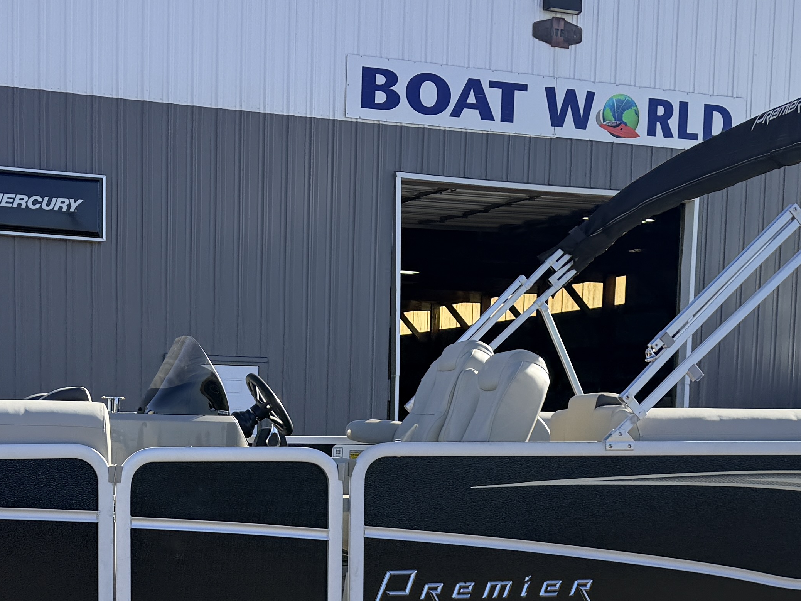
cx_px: 240
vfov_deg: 21.4
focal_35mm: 66
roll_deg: -2.4
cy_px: 609
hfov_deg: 29.1
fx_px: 1527
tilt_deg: -8.1
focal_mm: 6.76
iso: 100
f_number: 1.78
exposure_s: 1/3021
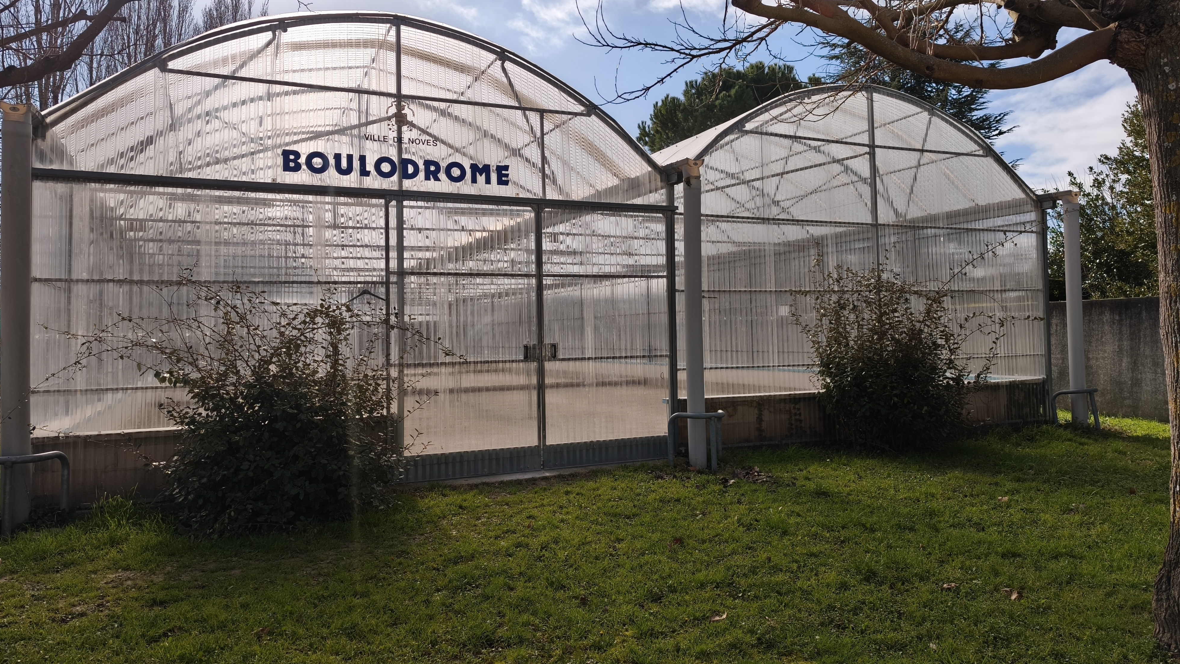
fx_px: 814
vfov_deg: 44.3
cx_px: 600
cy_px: 296
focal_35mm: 26
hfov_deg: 71.9
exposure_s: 1/1717
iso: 50
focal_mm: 6.57
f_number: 1.6
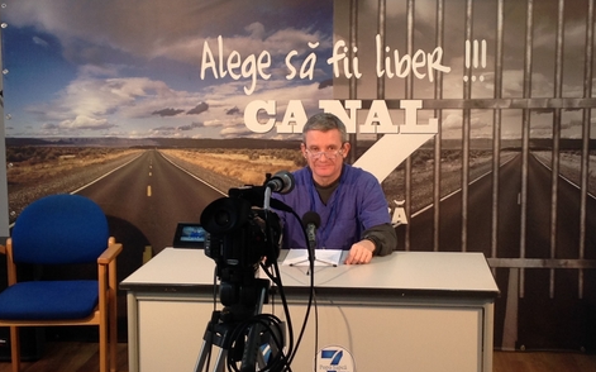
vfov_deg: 20.6
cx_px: 315
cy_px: 191
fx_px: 1023
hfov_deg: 32.5
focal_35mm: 63
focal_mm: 4.28
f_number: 2.4
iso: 64
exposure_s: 1/25
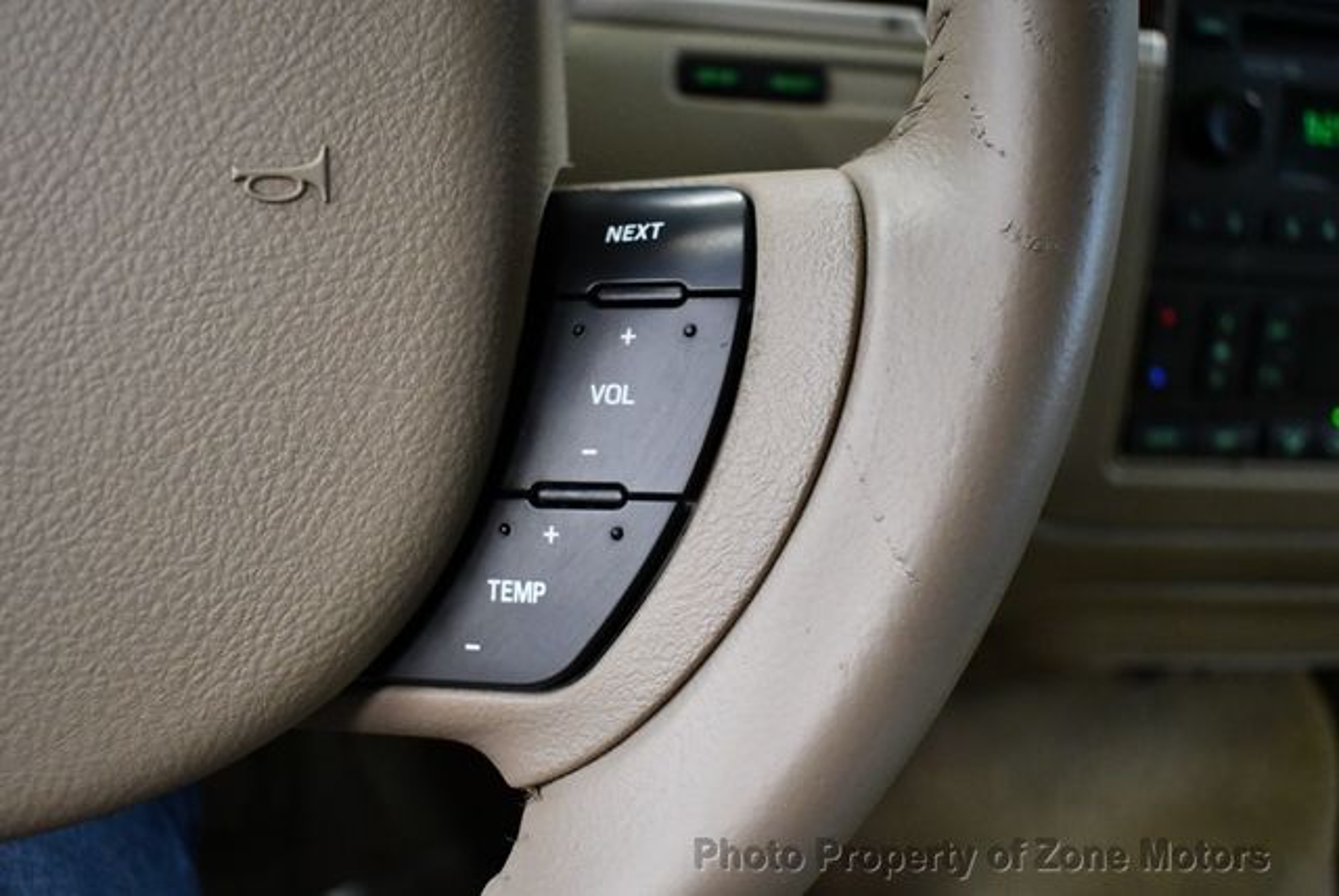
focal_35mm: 36
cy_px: 448
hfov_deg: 53.1
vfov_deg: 36.9
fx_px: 1340
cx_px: 670
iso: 2200
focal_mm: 18
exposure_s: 1/125
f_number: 3.5
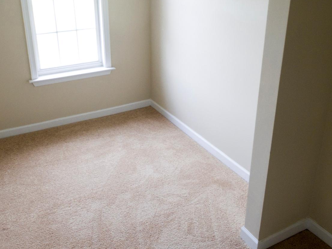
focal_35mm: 37
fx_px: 355
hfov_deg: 50.1
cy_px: 88
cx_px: 154
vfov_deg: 38.3
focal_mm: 3.61
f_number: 2.8
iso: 347
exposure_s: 1/15
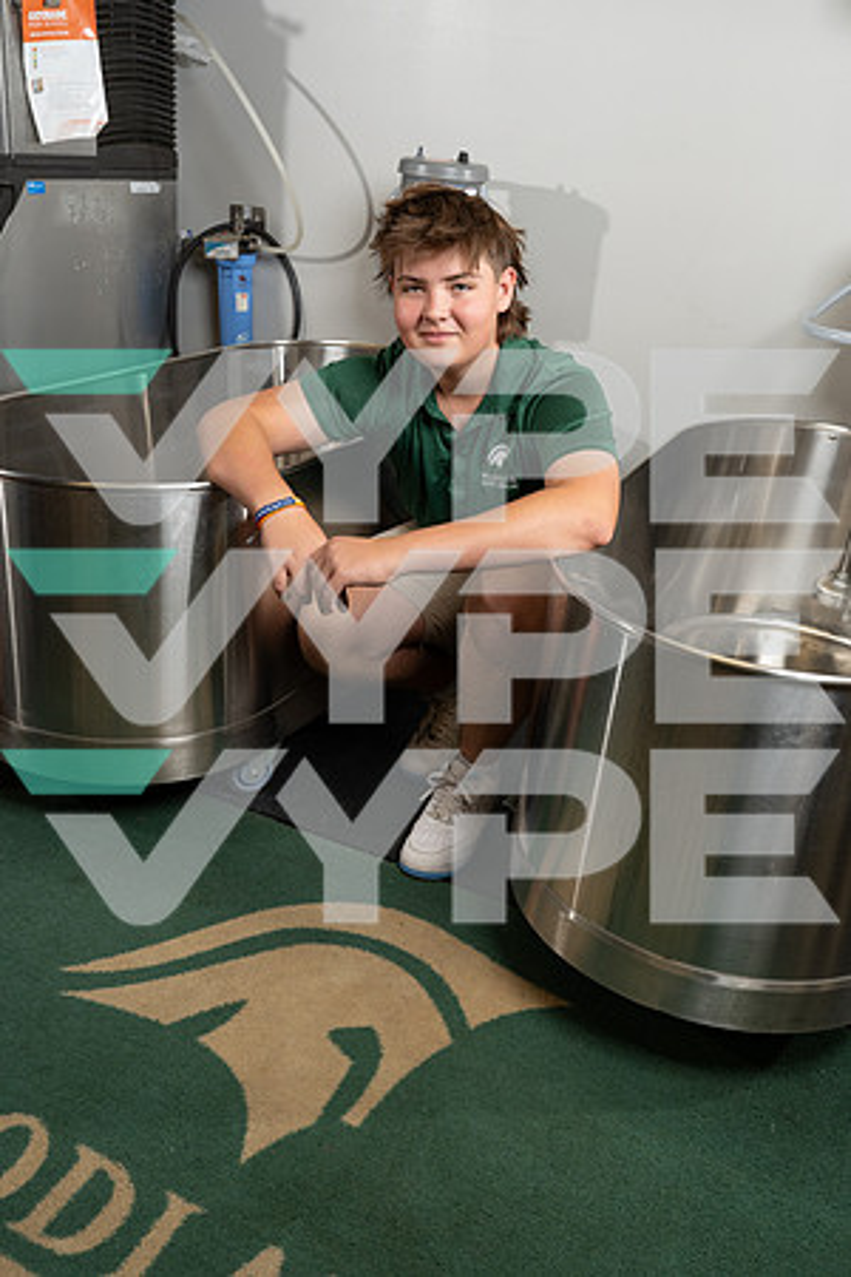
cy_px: 638
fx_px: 1135
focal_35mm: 32
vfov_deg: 58.7
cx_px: 426
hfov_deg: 41.1
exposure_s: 1/250
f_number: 7.1
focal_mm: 32
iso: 800
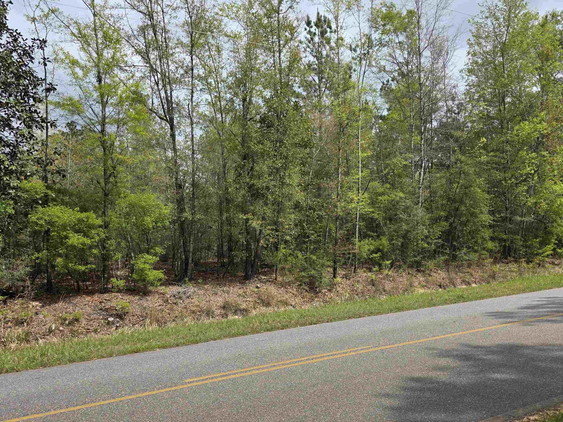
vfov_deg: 48.0
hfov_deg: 61.7
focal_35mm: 29
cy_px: 250
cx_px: 275
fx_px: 472
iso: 80
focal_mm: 6.3
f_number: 1.7
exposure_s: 1/5608
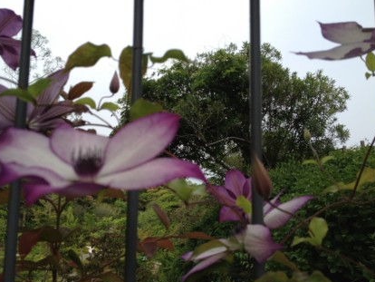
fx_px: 412
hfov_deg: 48.9
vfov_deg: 37.8
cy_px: 136
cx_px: 183
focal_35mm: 38
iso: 64
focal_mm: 4.28
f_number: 2.4
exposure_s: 1/849
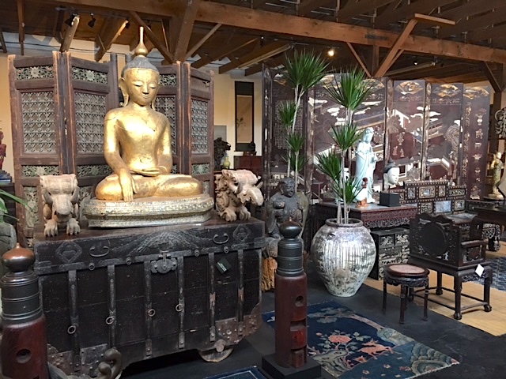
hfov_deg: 61.7
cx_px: 253
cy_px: 190
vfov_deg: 48.2
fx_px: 424
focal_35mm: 29
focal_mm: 4.15
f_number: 2.2
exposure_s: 1/17
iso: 200
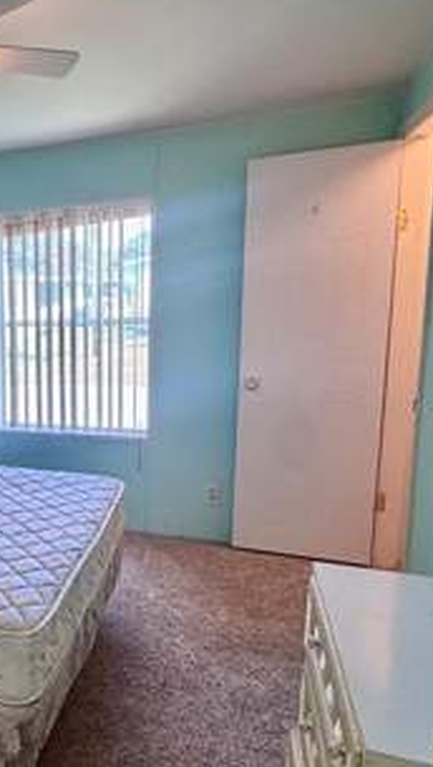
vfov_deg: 60.9
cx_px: -118
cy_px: 407
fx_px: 652
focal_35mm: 32
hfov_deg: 29.9
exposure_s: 1/60
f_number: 2.2
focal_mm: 2.22
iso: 200
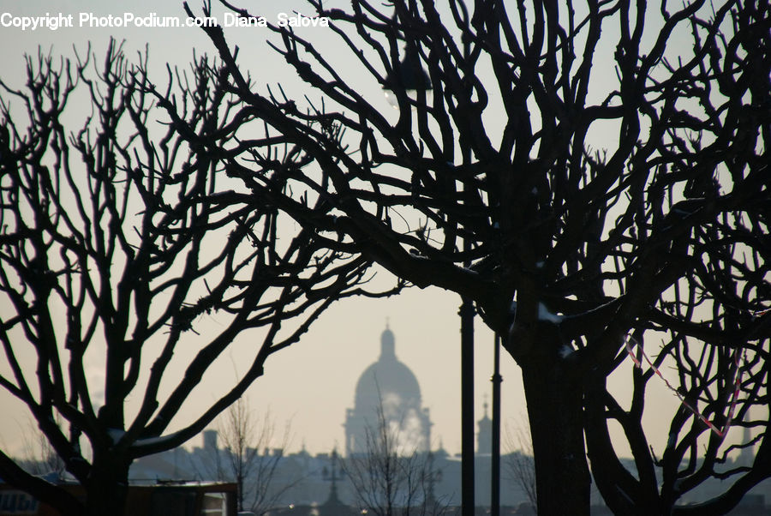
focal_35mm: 360
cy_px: 258
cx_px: 386
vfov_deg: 3.8
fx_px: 7717
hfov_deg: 5.7
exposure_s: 1/1250
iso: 320
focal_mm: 240
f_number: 6.3
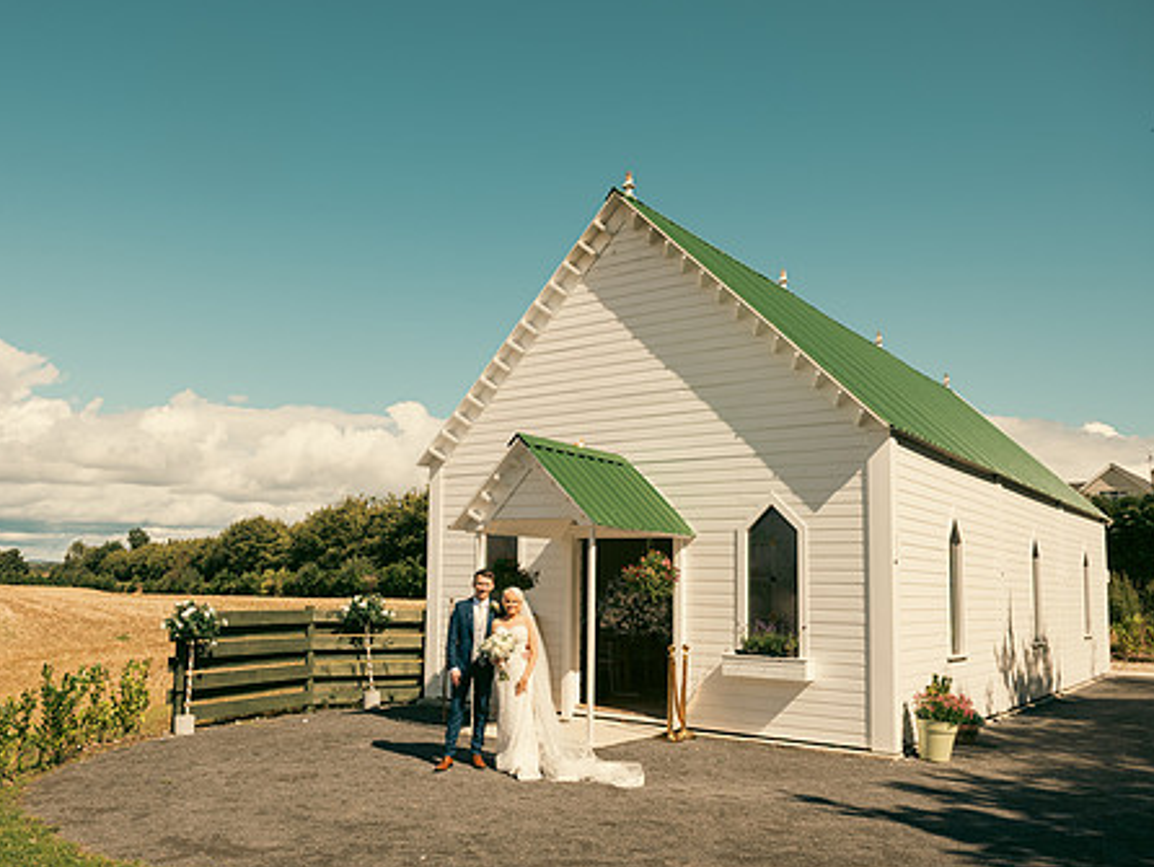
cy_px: 487
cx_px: 440
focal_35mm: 30
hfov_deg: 59.2
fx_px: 1001
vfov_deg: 46.7
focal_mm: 24
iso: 100
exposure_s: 1/1000
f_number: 5.6
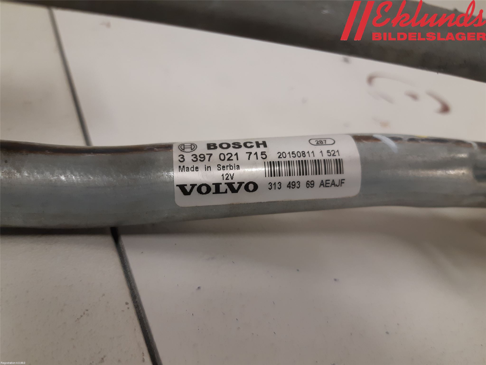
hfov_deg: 67.3
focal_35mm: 26
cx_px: 243
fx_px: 365
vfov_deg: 53.1
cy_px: 182
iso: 160
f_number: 1.7
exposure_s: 1/50
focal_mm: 3.93
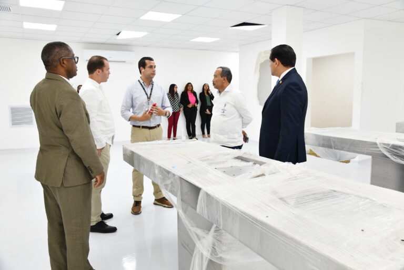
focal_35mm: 30
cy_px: 135
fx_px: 337
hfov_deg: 61.9
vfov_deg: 43.6
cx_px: 202
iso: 2000
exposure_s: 1/100
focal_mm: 30
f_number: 6.3
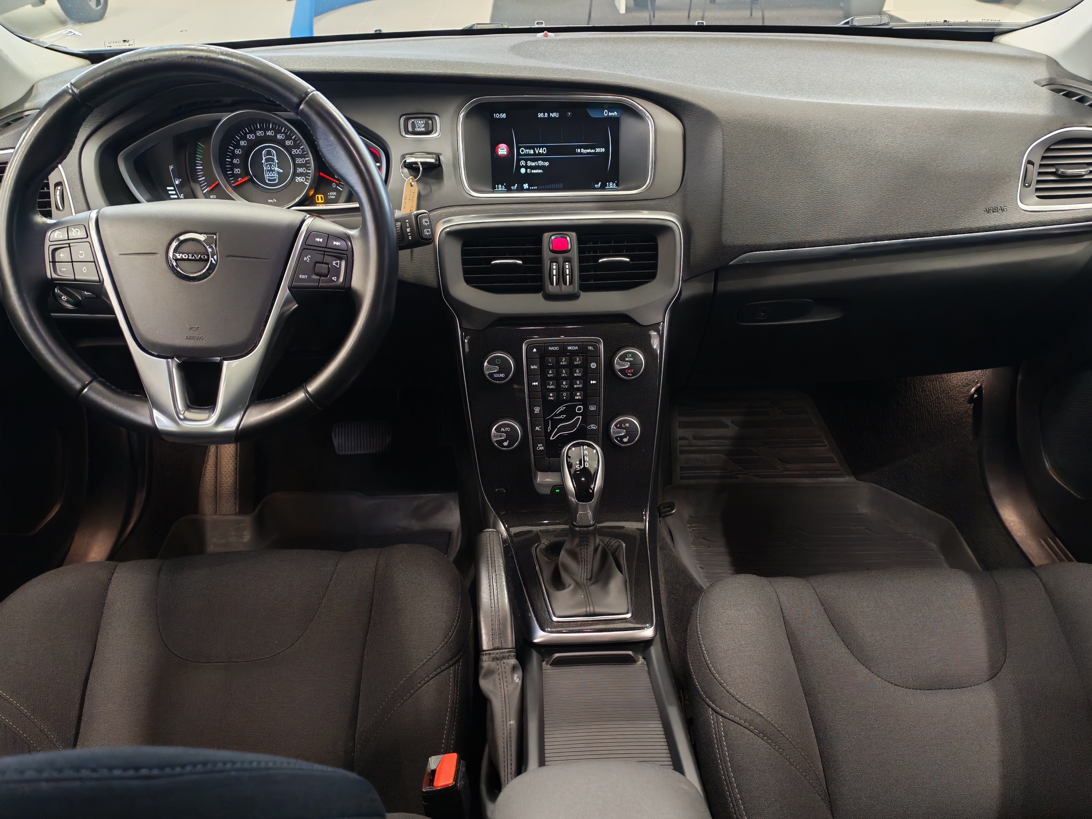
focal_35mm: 32
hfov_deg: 56.8
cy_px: 410
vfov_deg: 44.2
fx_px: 1009
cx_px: 546
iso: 997
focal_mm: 6.12
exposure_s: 1/50
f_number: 1.9
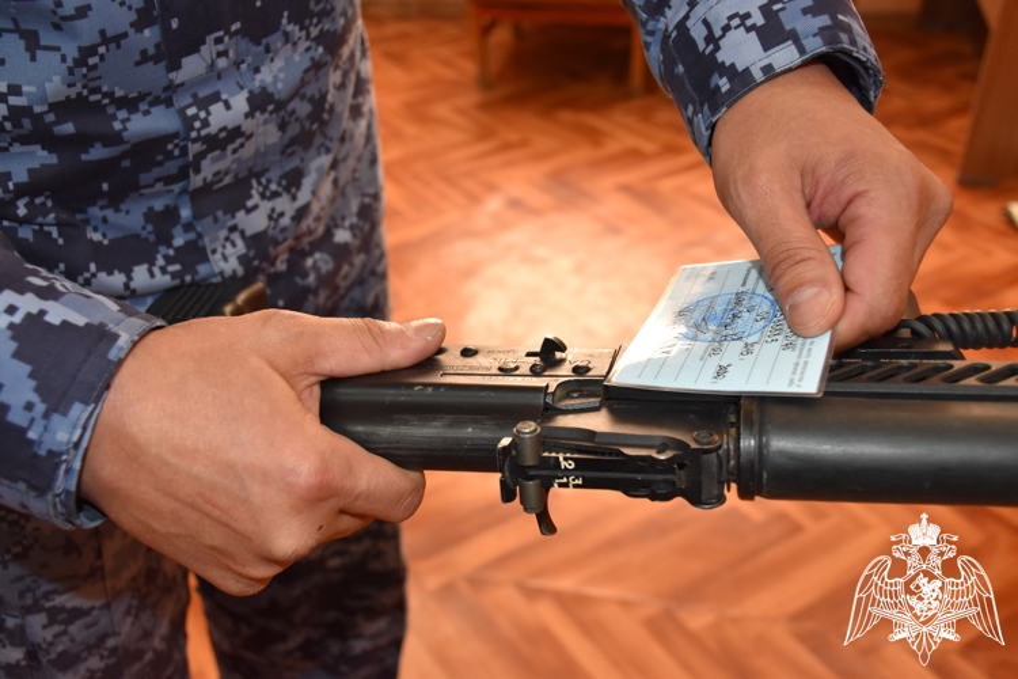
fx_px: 1103
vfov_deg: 34.2
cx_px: 509
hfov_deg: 49.6
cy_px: 340
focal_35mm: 39
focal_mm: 26
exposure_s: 1/100
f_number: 5
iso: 800
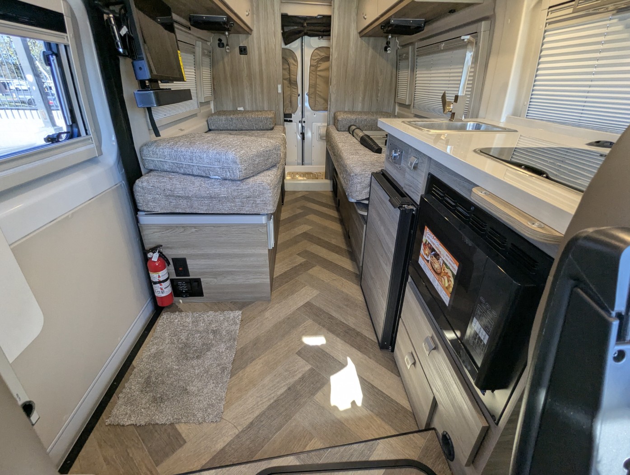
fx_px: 292
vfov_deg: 78.2
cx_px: 315
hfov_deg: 94.4
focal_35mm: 16
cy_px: 238
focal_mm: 2.35
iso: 149
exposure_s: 1/129
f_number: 2.2
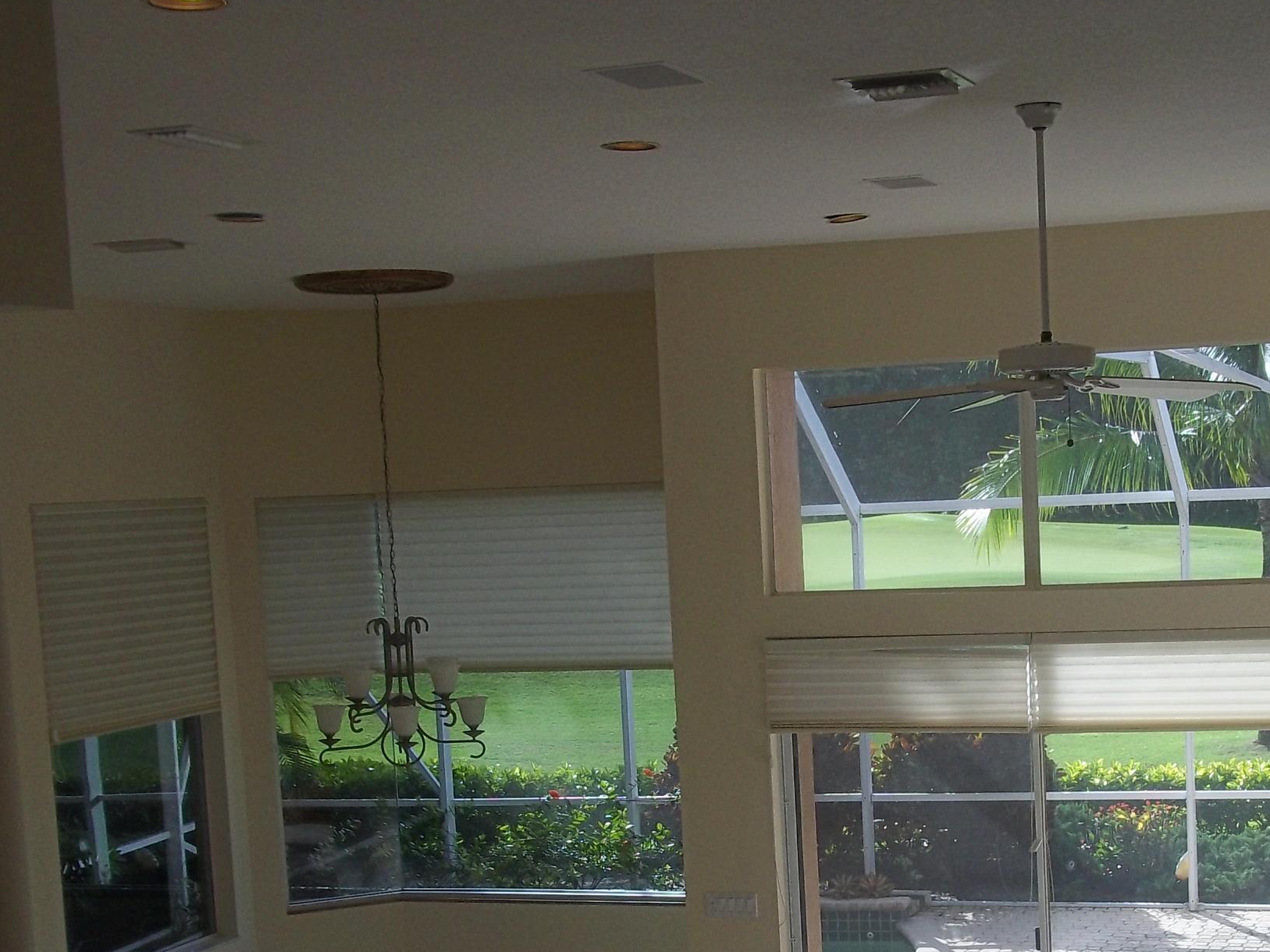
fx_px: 2164
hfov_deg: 32.5
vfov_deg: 24.5
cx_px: 815
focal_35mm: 59
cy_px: 737
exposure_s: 1/125
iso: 80
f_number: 3.1
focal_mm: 6.5
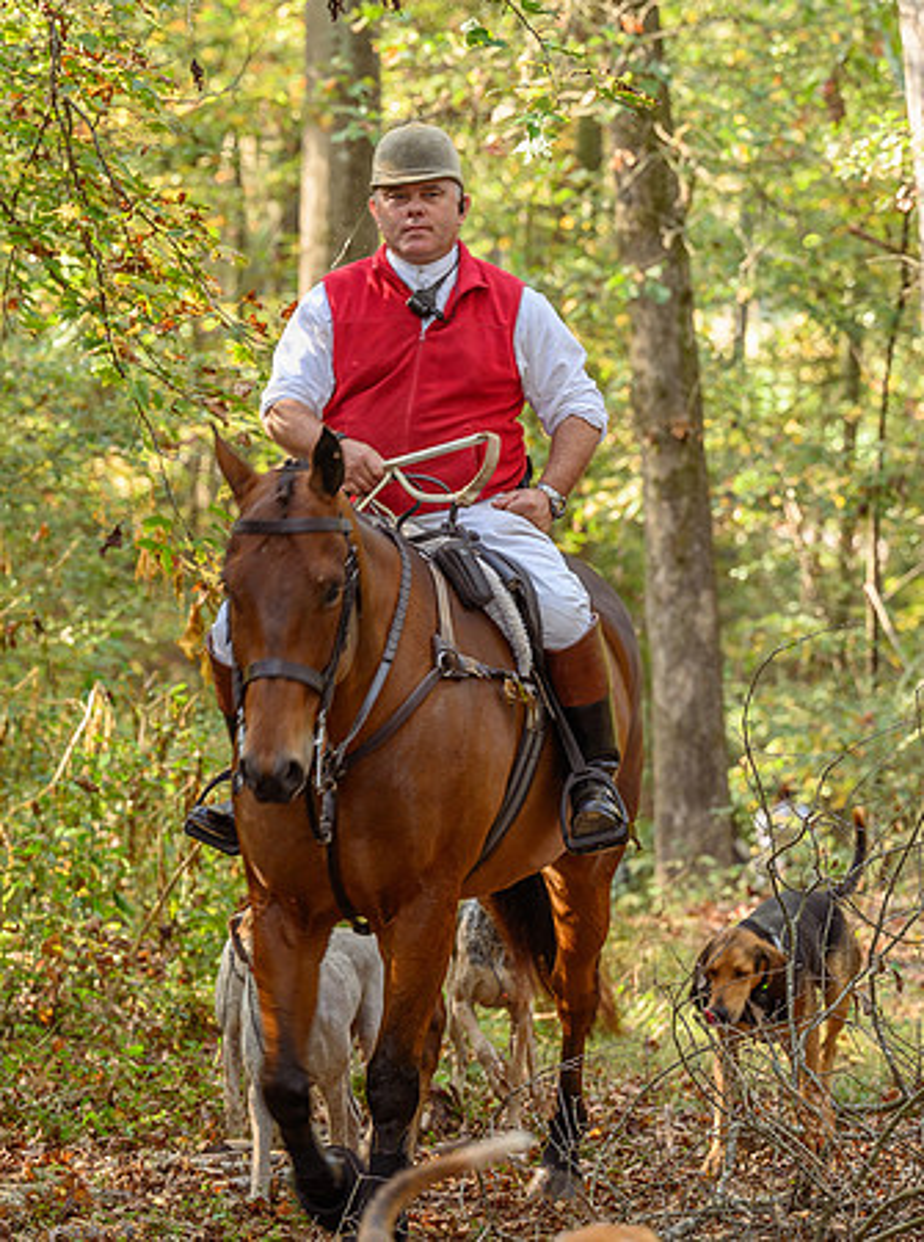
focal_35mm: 186
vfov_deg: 10.7
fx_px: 6636
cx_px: 447
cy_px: 578
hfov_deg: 8.0
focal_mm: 99
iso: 320
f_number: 3.5
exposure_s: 1/80
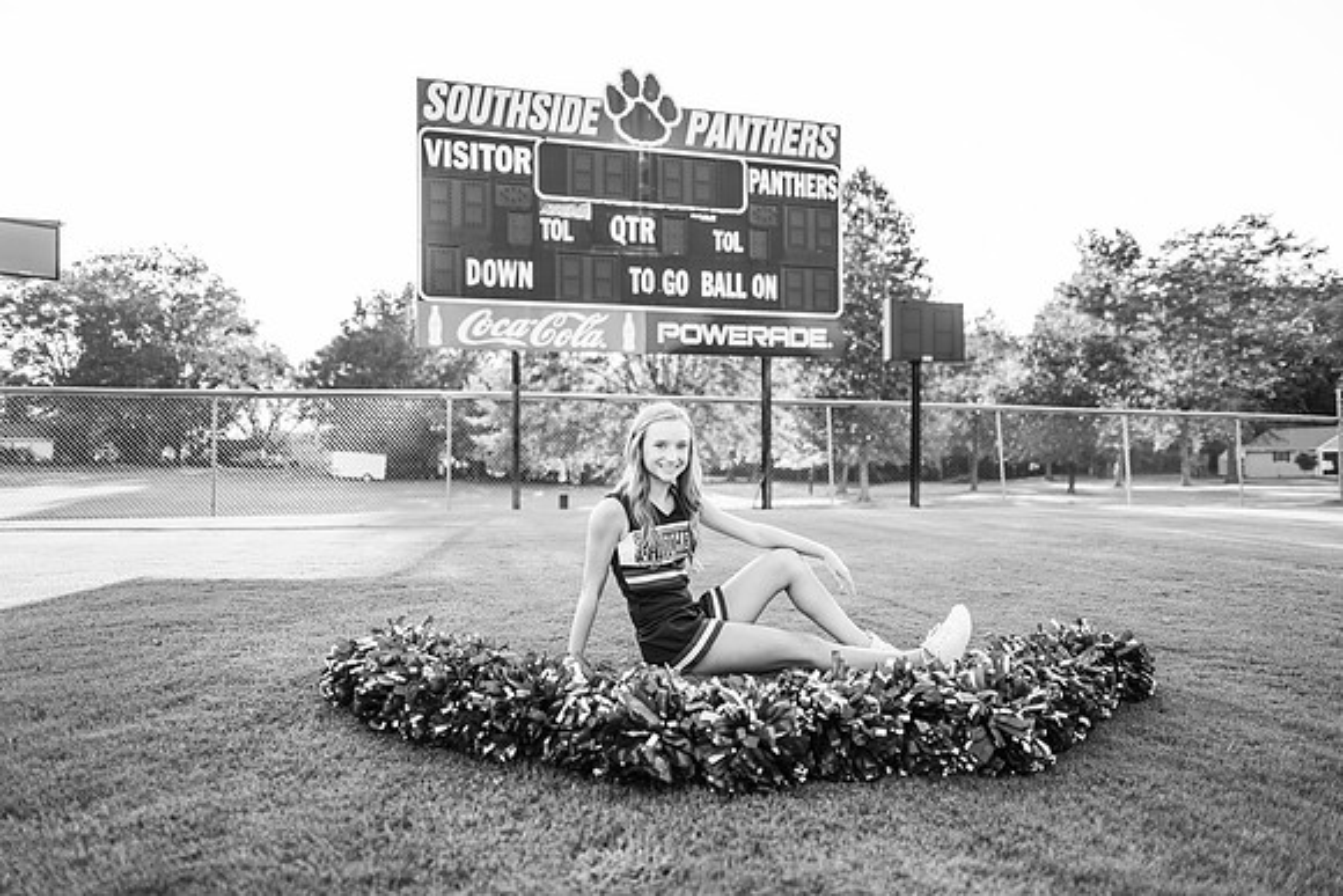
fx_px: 896
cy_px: 448
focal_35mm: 24
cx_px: 672
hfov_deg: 73.7
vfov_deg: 53.2
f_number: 2
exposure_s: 1/500
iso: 125
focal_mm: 24
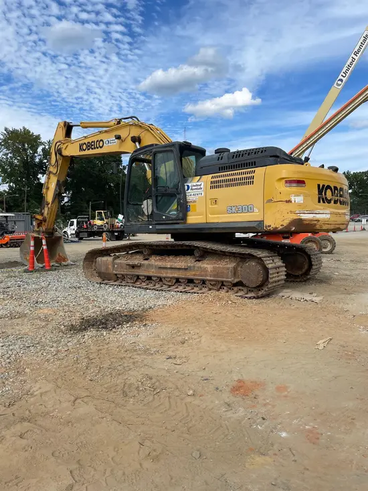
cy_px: 246
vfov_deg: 67.3
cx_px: 184
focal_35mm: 26
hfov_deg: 53.1
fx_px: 368
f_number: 1.6
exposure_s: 1/3205
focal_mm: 4.2
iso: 32
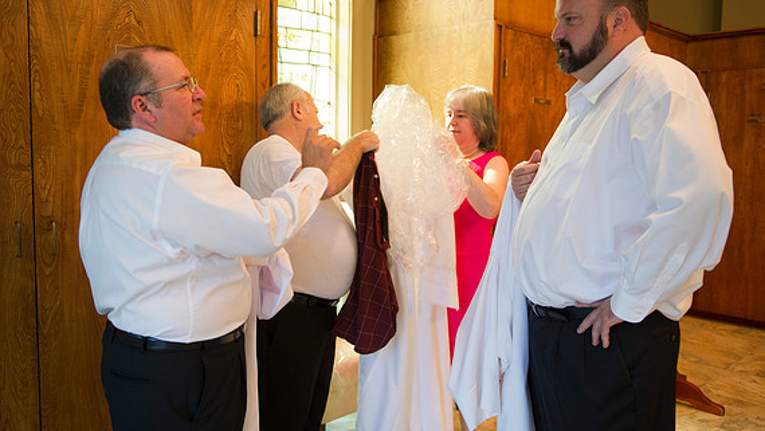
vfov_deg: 35.7
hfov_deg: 59.5
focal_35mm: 33
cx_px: 384
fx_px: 670
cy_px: 207
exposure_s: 1/40
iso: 1600
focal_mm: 31
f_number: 2.8
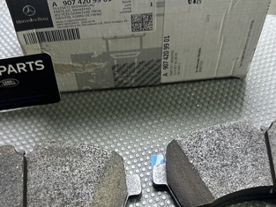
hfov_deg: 38.9
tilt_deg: -63.6
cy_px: 183
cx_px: 134
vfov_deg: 28.6
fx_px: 391
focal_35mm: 49
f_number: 1.78
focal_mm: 6.86
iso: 320
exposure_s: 1/60
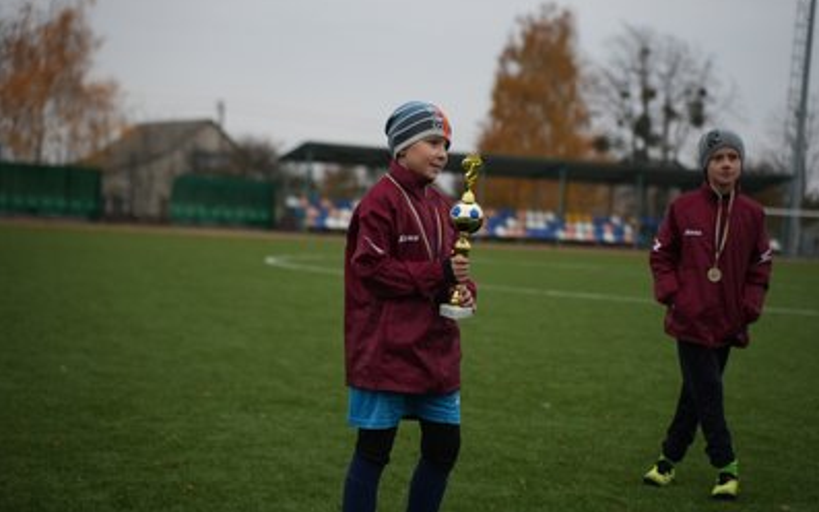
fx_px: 1718
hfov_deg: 26.8
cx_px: 411
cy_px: 261
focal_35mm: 77
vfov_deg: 16.9
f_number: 2.8
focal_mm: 75
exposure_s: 1/500
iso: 3200
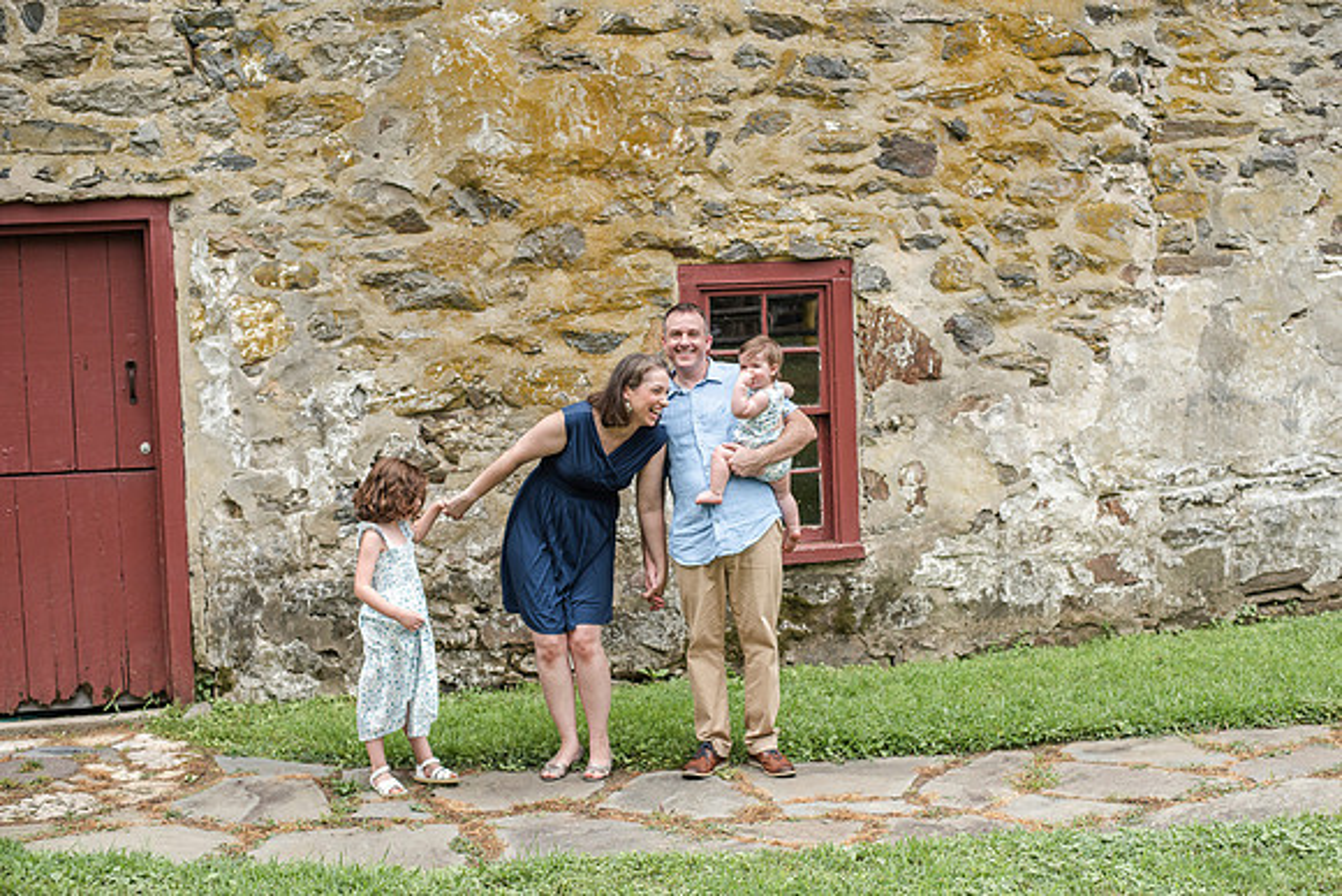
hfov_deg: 37.6
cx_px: 704
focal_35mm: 53
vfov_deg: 25.6
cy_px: 466
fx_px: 1972
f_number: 3.2
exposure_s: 1/3200
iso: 640
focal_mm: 50
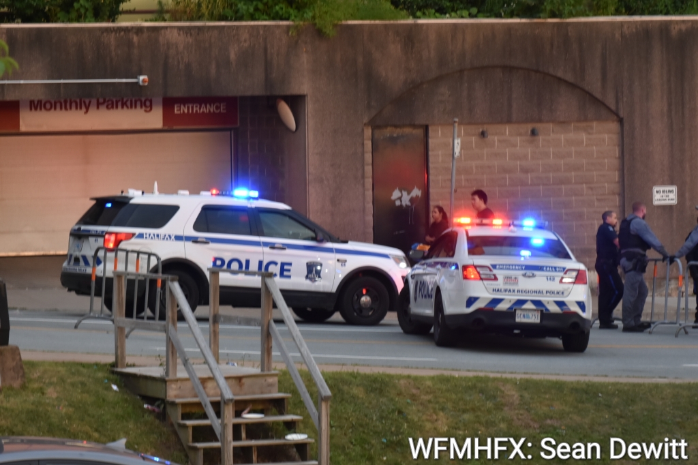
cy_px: 232
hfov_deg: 10.2
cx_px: 349
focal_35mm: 202
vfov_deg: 6.8
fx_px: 3925
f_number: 8
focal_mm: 135
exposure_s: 1/50
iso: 800
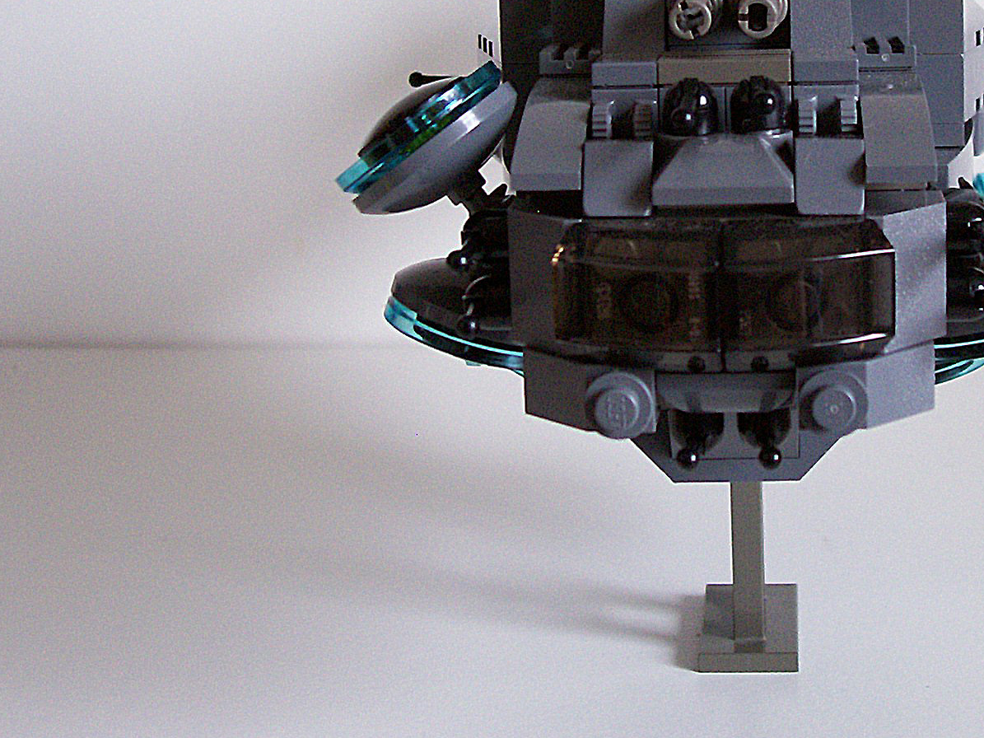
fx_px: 2046
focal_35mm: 72
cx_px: 744
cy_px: 133
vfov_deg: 20.2
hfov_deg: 26.7
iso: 160
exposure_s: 1/35.5
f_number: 2.9
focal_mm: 7
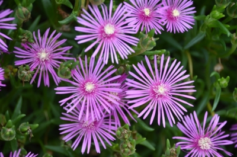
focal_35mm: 180
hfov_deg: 11.4
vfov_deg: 7.6
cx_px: 118
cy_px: 78
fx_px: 1183
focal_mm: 120
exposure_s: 1/200
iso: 200
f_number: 6.3
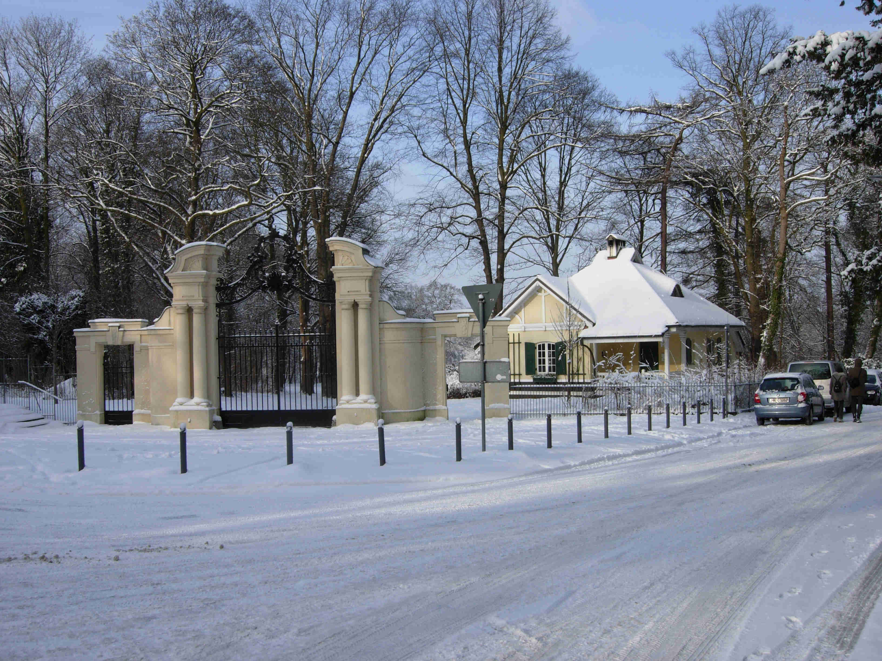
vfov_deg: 39.7
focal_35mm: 36
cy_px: 330
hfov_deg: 51.4
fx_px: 917
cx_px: 441
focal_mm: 7.5
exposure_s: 1/296
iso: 50
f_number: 6.1
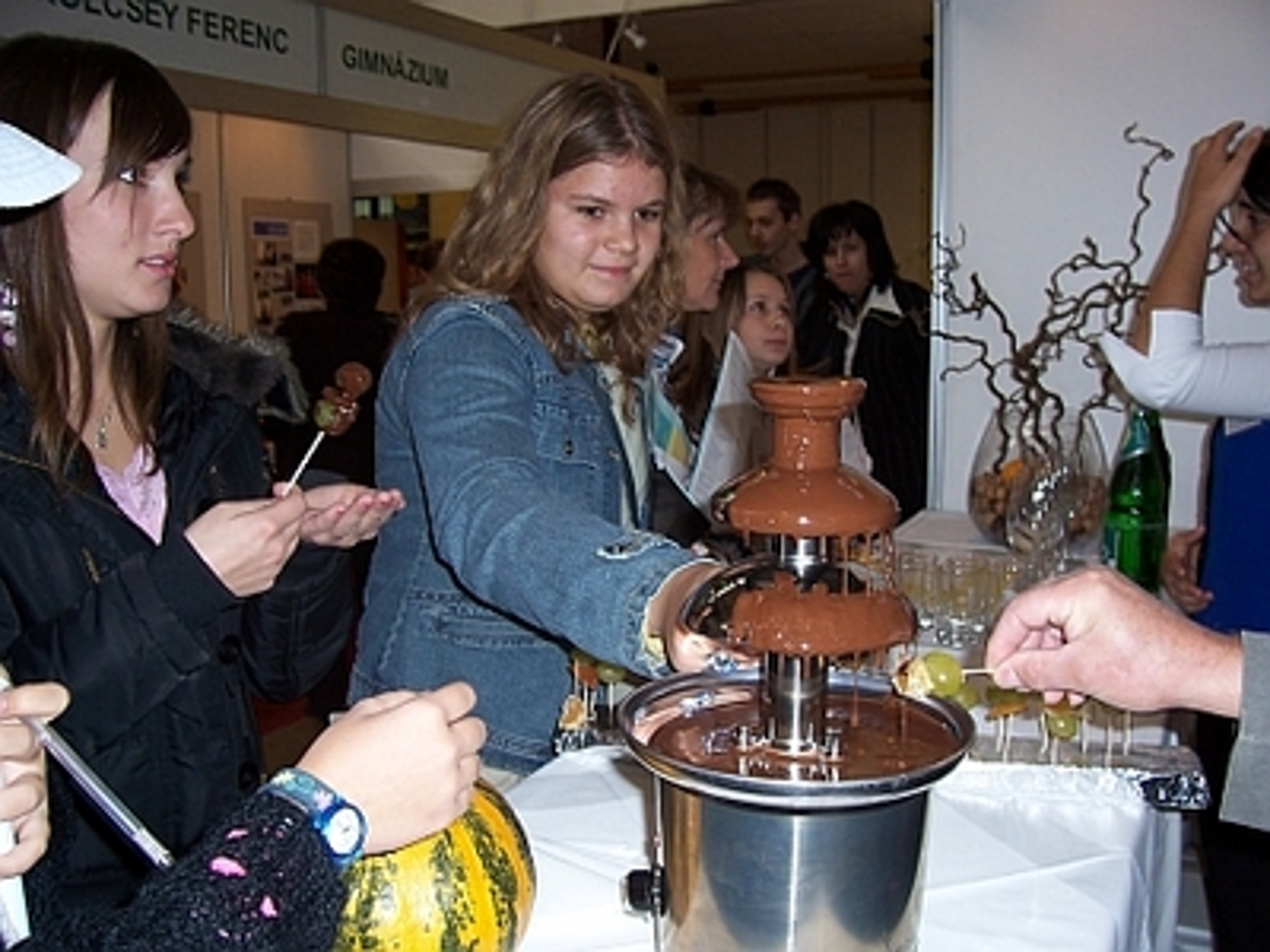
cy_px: 476
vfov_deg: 41.8
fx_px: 1247
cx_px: 635
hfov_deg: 54.0
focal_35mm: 34
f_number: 2.7
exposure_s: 1/60
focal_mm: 5.6
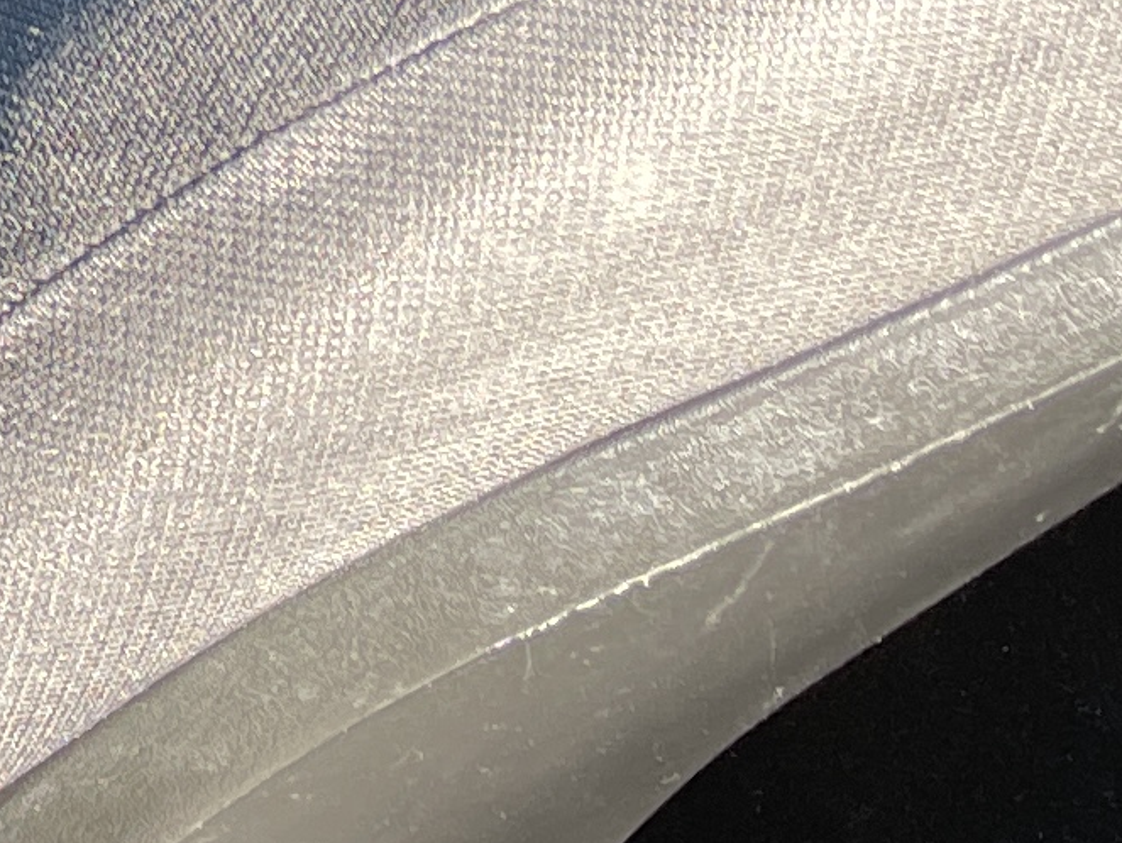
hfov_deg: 11.2
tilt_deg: -39.4
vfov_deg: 8.2
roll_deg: -2.7
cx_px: -1174
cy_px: -1546
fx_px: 5124
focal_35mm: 158
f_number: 1.6
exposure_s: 1/121
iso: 50
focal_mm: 4.2
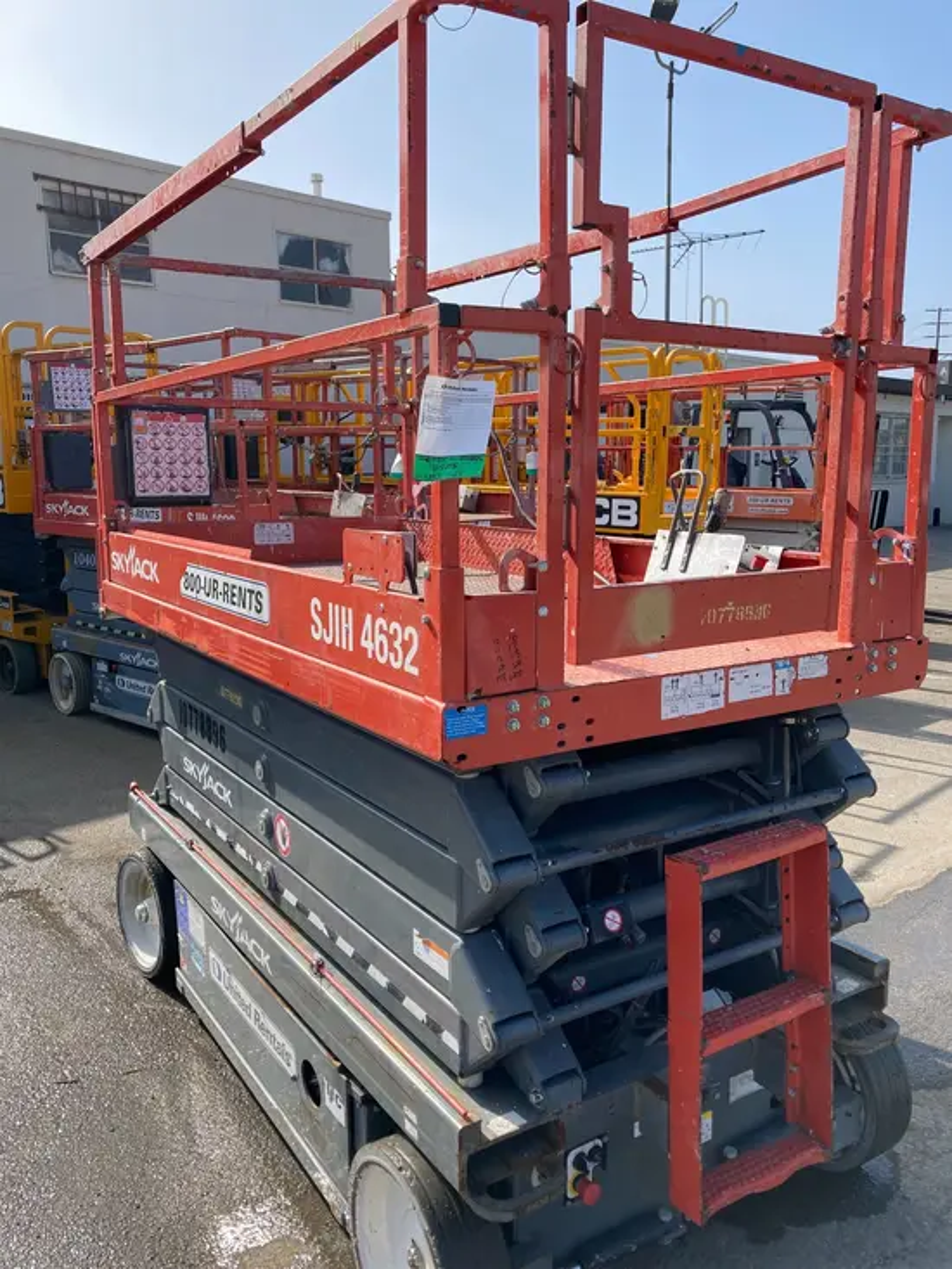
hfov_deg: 49.8
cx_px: 476
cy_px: 634
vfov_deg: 63.4
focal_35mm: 28
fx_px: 1026
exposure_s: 1/1130
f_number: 1.8
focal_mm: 3.99
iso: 20
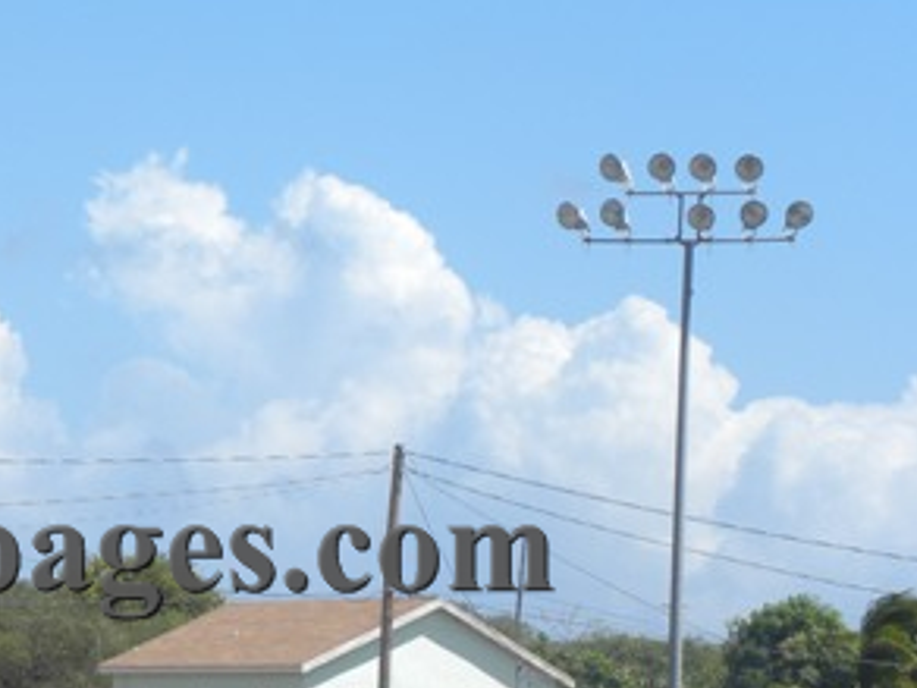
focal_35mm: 230
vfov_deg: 6.5
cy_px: 550
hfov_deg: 8.5
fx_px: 6093
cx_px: -63
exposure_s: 1/256
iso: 64
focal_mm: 18.8
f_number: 5.6
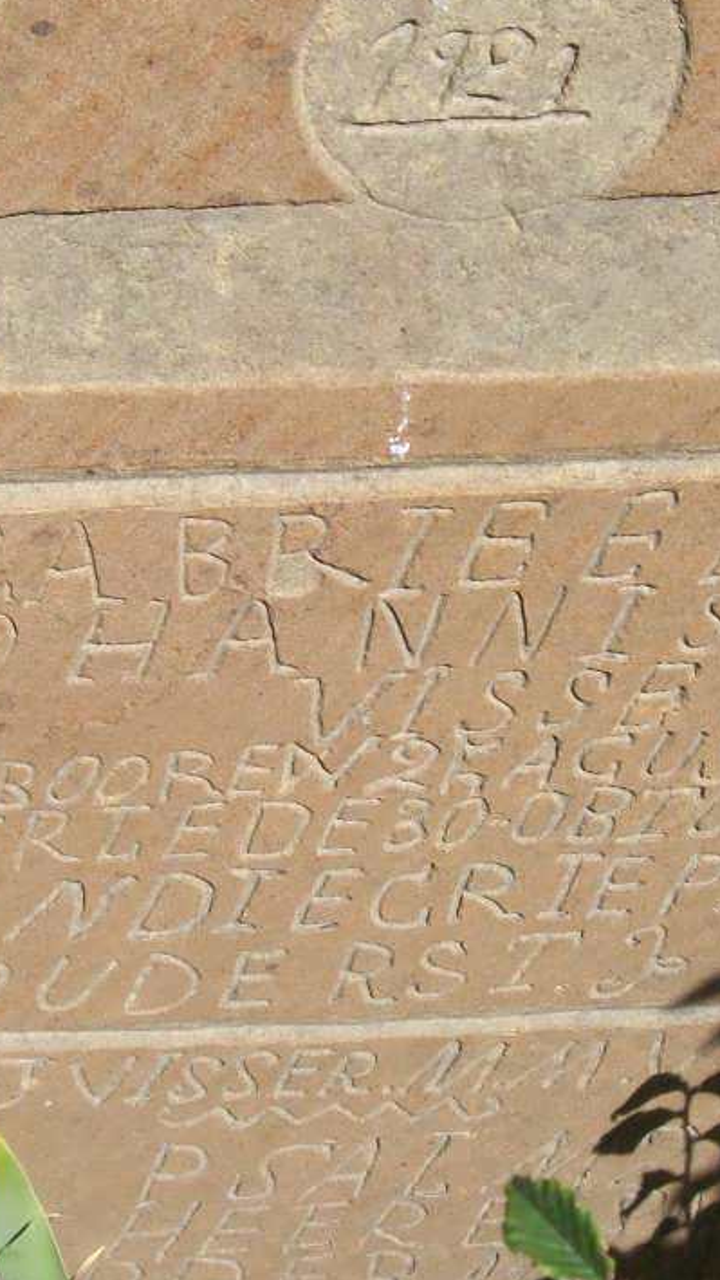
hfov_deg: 14.6
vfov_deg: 25.6
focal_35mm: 83
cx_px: 309
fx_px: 2816
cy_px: 655
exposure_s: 1/589
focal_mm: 7.6
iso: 80
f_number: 5.4
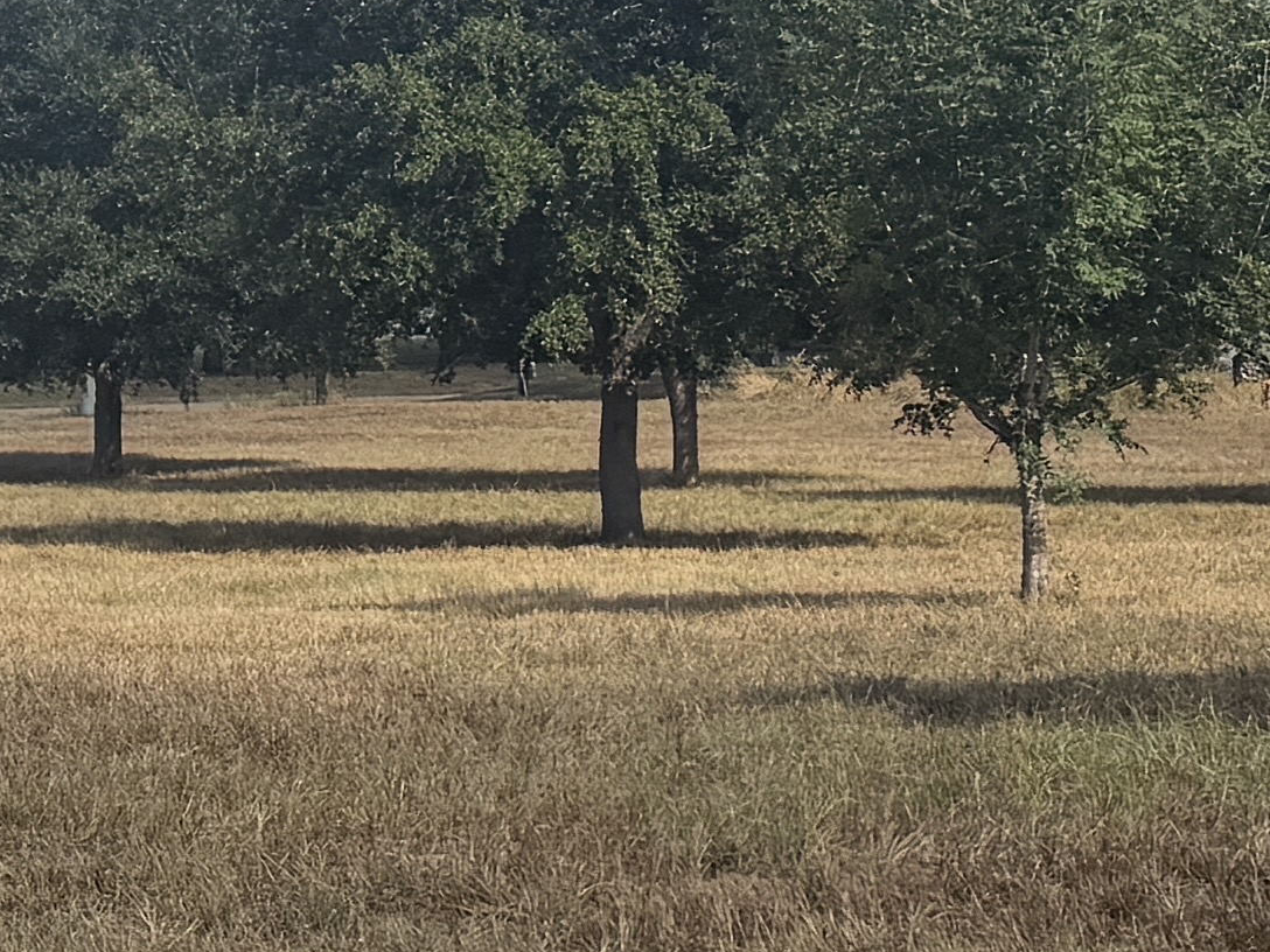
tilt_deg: +3.8
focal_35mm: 126
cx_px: -224
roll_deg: +0.0
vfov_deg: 11.6
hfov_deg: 15.1
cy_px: -27
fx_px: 4623
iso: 80
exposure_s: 1/5319
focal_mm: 6.76
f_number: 1.78
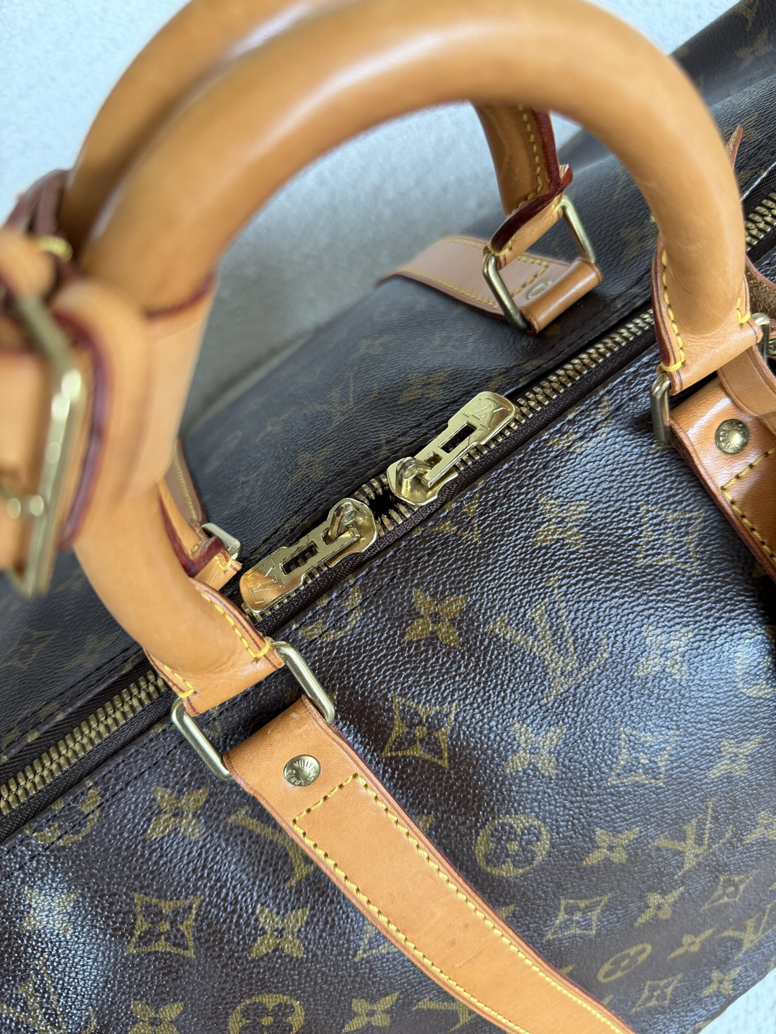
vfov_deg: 71.6
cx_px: 388
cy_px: 517
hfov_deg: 56.8
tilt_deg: -68.3
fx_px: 717
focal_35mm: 24
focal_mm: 6.76
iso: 250
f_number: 1.78
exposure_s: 1/60
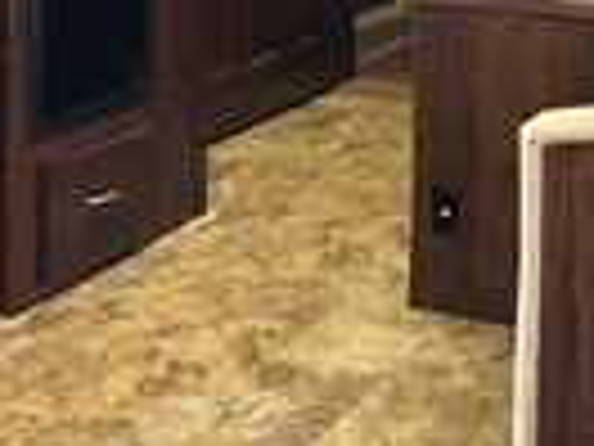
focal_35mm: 85
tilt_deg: -0.1
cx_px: 72
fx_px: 1459
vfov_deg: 16.3
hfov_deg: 22.5
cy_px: -153
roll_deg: +0.0
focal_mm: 4
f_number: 1.8
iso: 80
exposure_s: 1/7
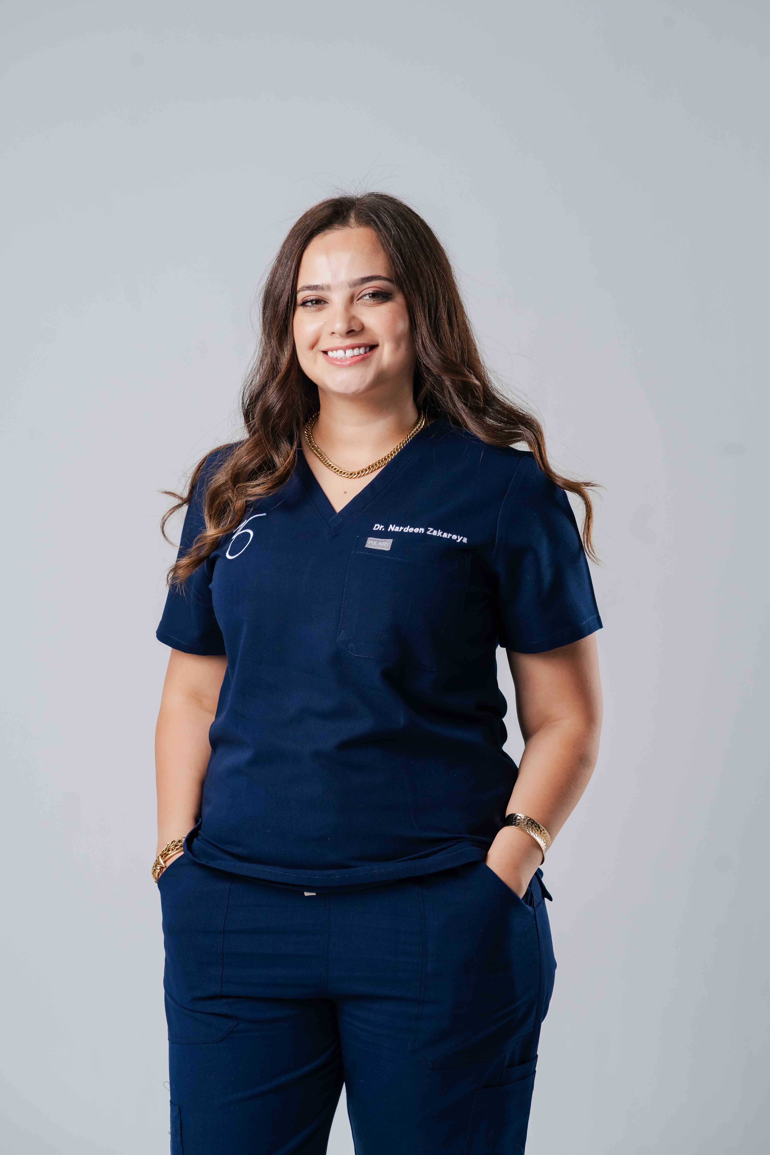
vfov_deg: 23.9
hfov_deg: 16.1
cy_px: 578
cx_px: 385
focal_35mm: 85
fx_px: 2727
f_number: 6.3
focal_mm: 85
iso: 1000
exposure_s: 1/250
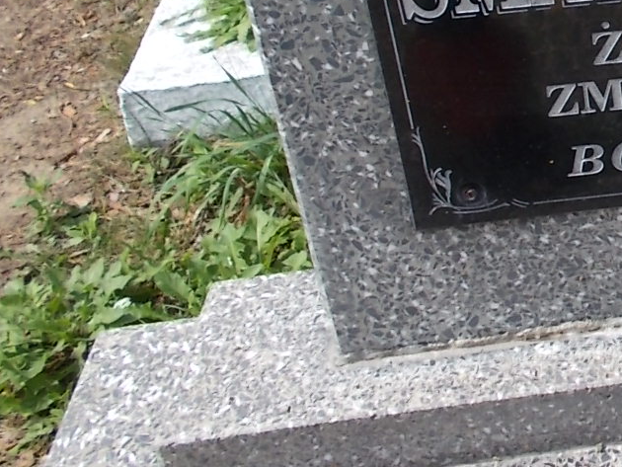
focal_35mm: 66
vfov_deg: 20.9
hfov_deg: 26.0
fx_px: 1186
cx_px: 757
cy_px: -78
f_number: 3.2
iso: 80
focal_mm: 4.6
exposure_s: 1/500
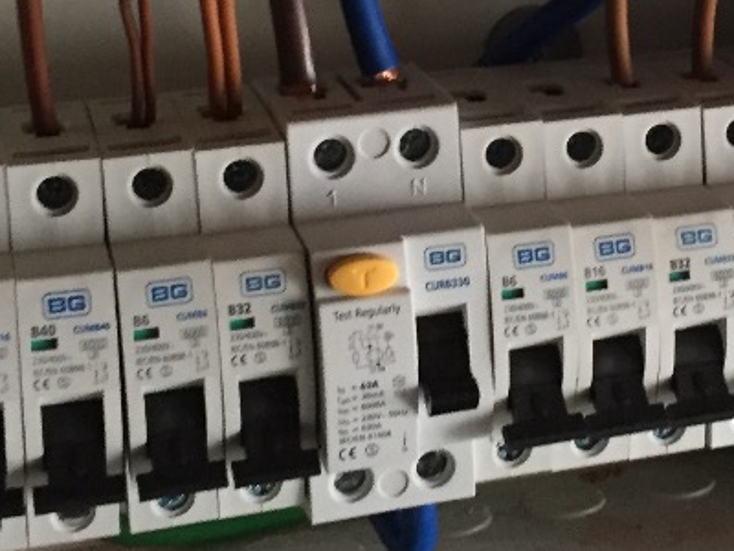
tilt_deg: -9.6
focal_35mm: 87
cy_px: -17
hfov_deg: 22.4
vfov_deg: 16.6
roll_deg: +0.7
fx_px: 1845
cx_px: 523
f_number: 2.2
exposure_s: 1/17
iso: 250
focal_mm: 4.15
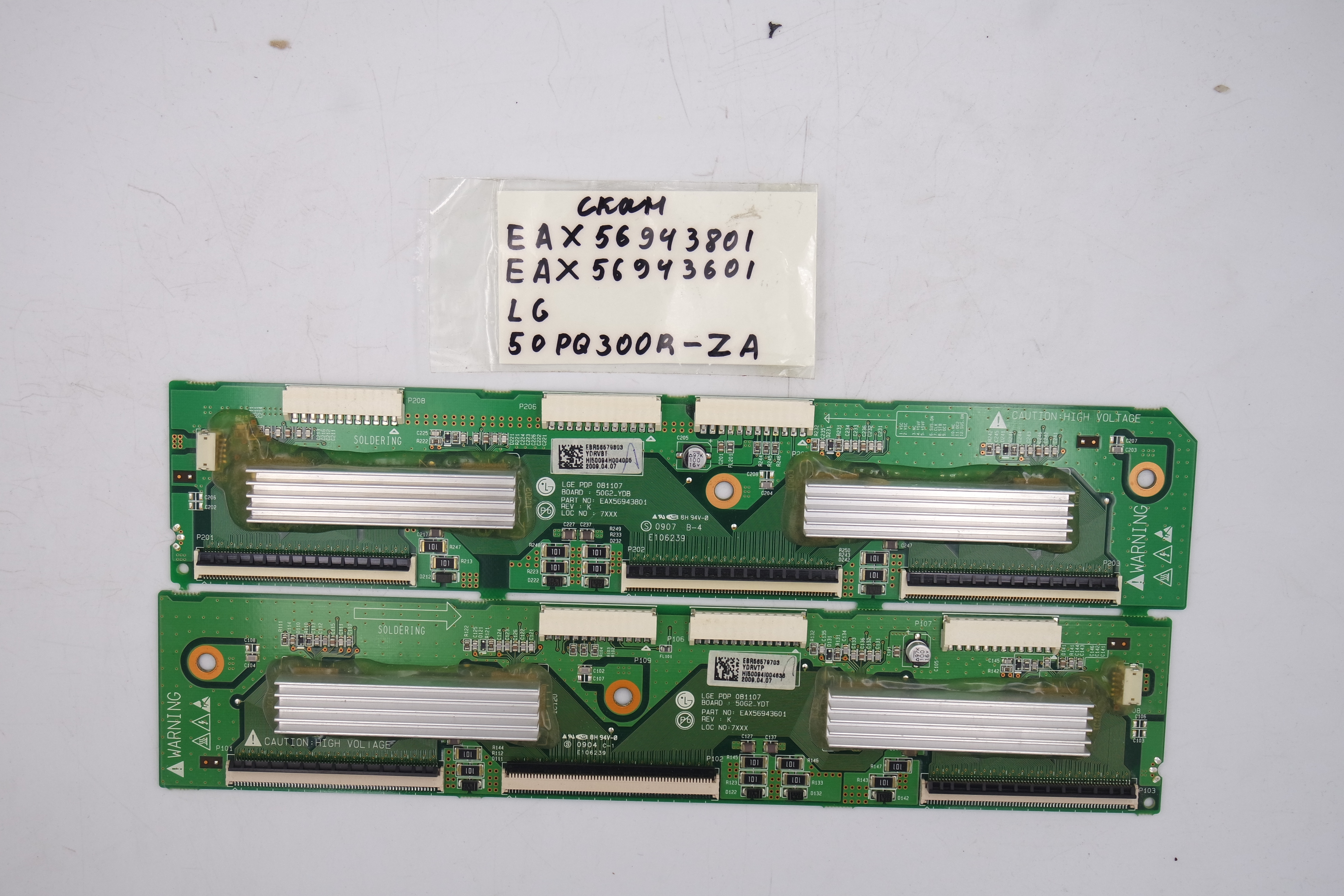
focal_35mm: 48
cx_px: 672
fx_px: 1792
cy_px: 448
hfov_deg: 41.1
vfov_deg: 28.1
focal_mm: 18
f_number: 5
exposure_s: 1/125
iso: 160
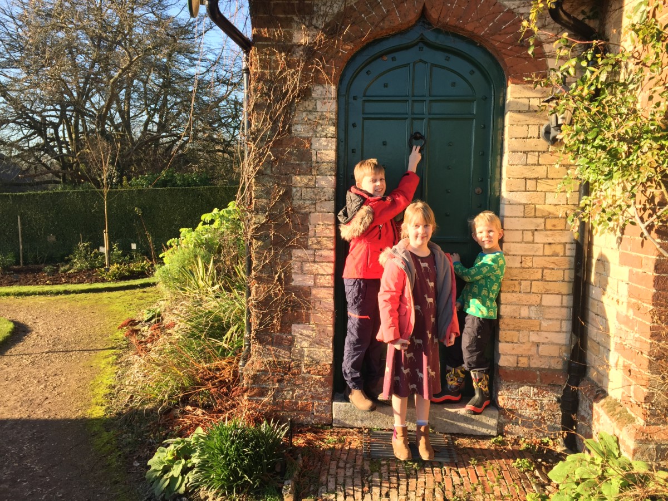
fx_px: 560
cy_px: 250
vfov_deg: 48.2
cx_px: 334
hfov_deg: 61.7
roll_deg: -1.0
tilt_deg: -6.9
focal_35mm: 29
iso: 32
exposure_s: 1/399
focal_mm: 4.15
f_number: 2.2
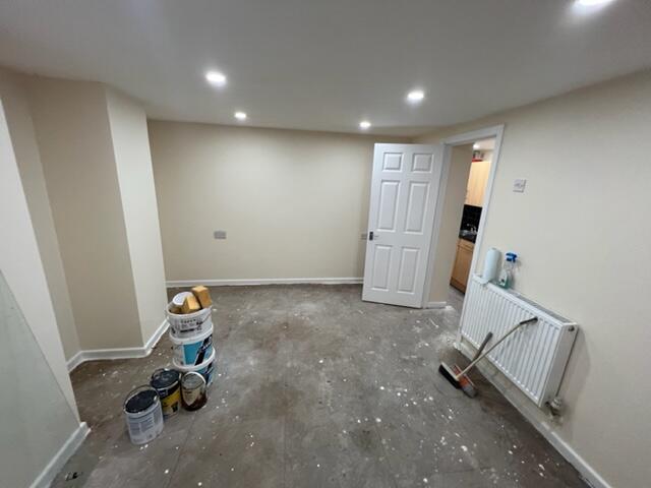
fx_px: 244
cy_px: 244
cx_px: 326
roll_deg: -2.9
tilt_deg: -15.9
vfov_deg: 89.9
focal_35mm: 13
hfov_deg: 106.2
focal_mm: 1.57
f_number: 1.8
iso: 200
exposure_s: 1/100
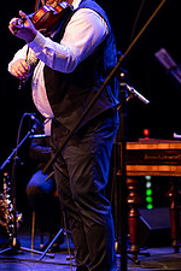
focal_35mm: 170
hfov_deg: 8.1
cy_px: 110
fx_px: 1282
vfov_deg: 12.1
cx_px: 42
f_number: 2.2
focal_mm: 85
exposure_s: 1/160
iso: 500
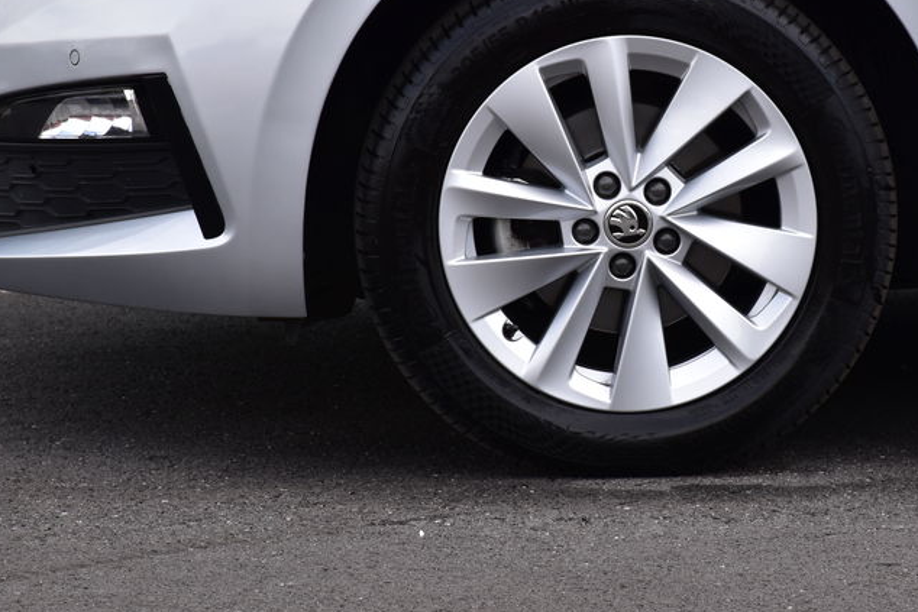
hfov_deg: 9.1
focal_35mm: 225
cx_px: 663
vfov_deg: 6.1
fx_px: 5733
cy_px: 186
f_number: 10
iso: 400
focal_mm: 95
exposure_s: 1/250
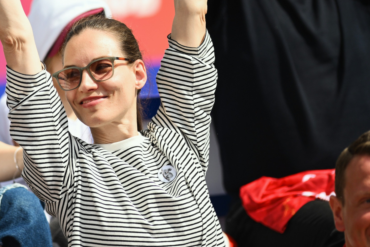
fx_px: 5609
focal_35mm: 546
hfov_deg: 3.8
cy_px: 59
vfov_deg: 2.5
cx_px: 128
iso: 160
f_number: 2.8
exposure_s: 1/3200
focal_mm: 300
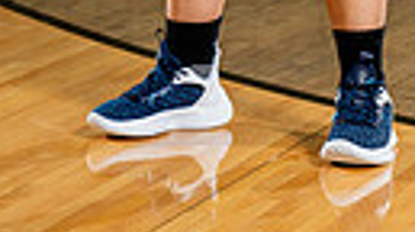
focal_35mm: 227
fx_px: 2493
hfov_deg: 9.5
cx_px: 325
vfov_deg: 5.1
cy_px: -432
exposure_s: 1/250
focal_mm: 62
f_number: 5.6
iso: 400
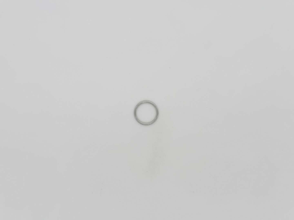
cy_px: 110
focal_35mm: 48
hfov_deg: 39.7
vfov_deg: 30.3
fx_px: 408
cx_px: 147
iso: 64
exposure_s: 1/2976
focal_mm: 6.86
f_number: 1.78
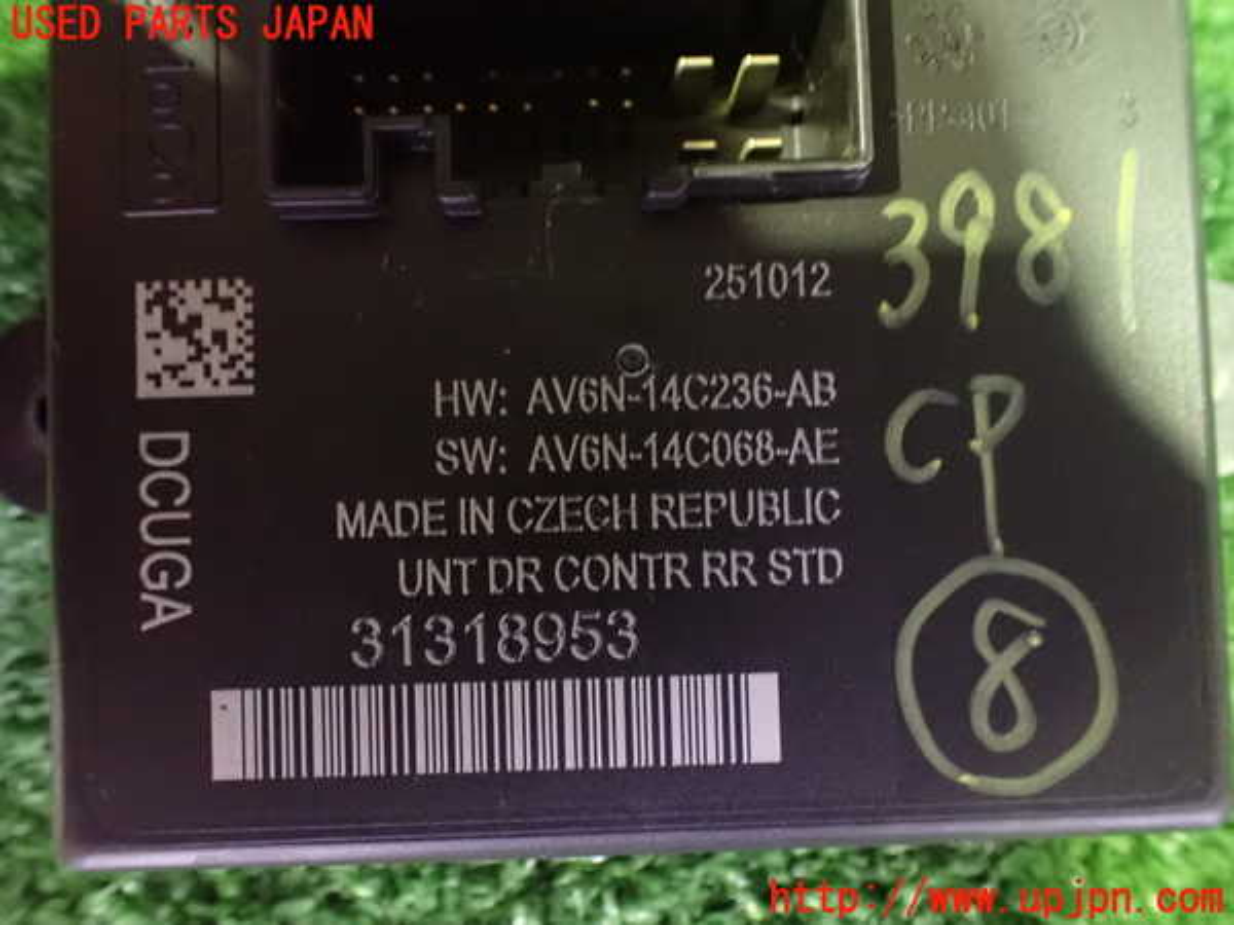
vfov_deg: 46.8
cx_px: 617
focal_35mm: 30
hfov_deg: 60.0
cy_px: 462
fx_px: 1069
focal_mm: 5.4
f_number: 2.3
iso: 1600
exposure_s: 1/13
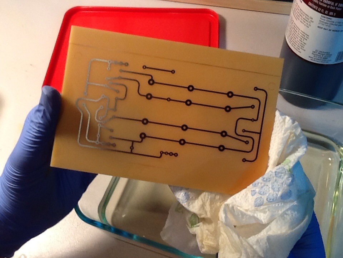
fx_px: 317
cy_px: 129
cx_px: 172
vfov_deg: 44.2
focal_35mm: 32
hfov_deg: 56.8
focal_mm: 2.03
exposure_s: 1/30
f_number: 2.4
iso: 100
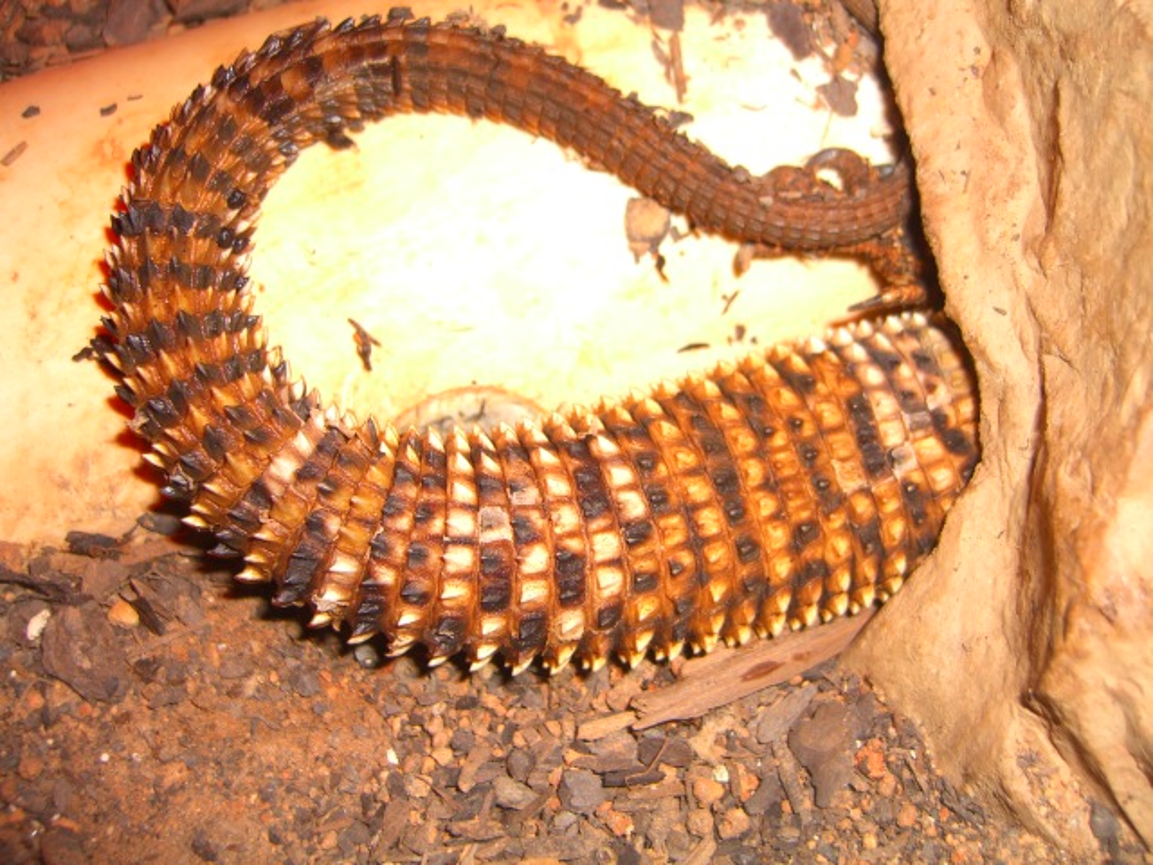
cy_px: 432
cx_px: 576
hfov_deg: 49.0
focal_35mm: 38
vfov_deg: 37.7
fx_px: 1266
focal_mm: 7.9
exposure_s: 1/60
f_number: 2.8
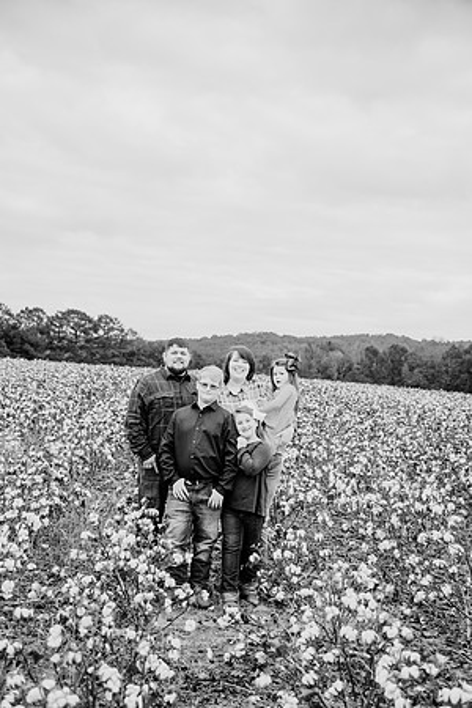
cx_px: 236
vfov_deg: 41.1
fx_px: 944
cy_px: 354
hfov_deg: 28.1
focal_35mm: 48
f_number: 4
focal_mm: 48
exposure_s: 1/640
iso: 400
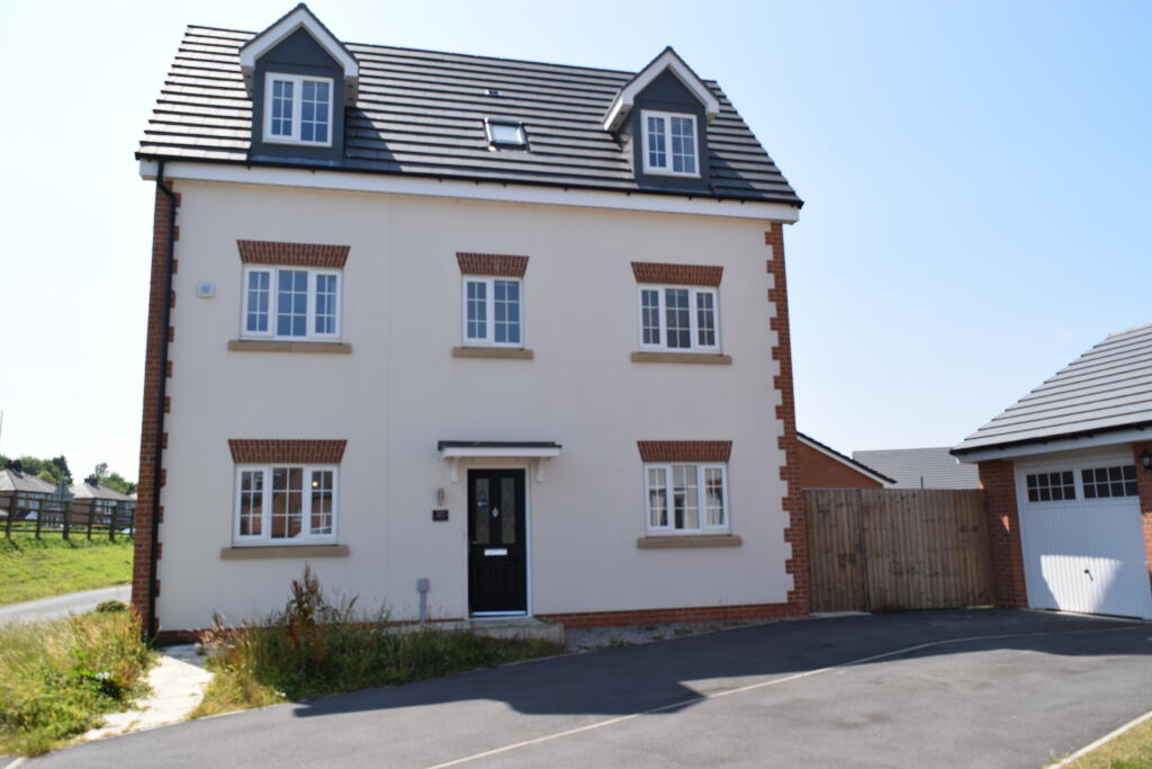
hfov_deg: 67.4
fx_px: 864
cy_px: 384
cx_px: 576
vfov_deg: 47.9
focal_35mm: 27
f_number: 11
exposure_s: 1/500
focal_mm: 18
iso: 200
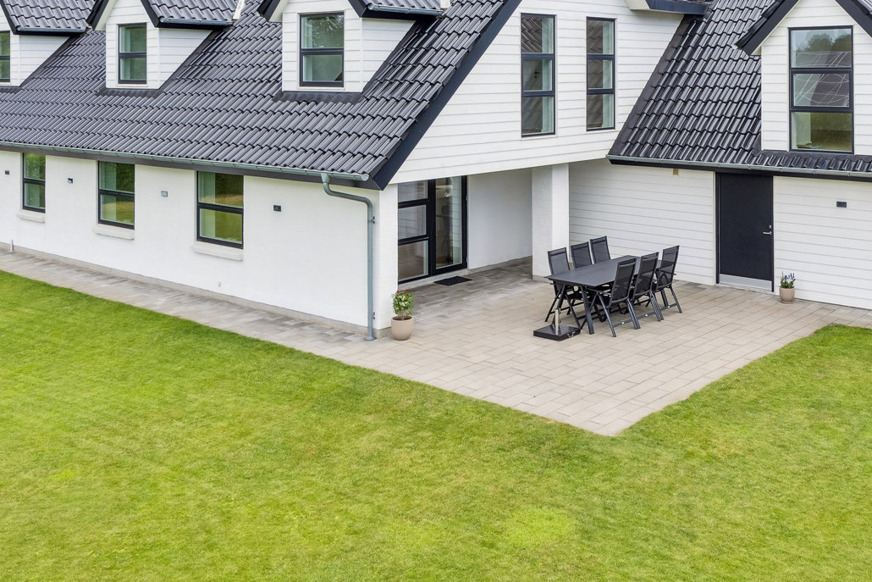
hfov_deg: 45.3
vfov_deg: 30.5
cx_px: 623
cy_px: 51
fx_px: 1016
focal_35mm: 42
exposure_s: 1/50
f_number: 8
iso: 200
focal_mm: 15
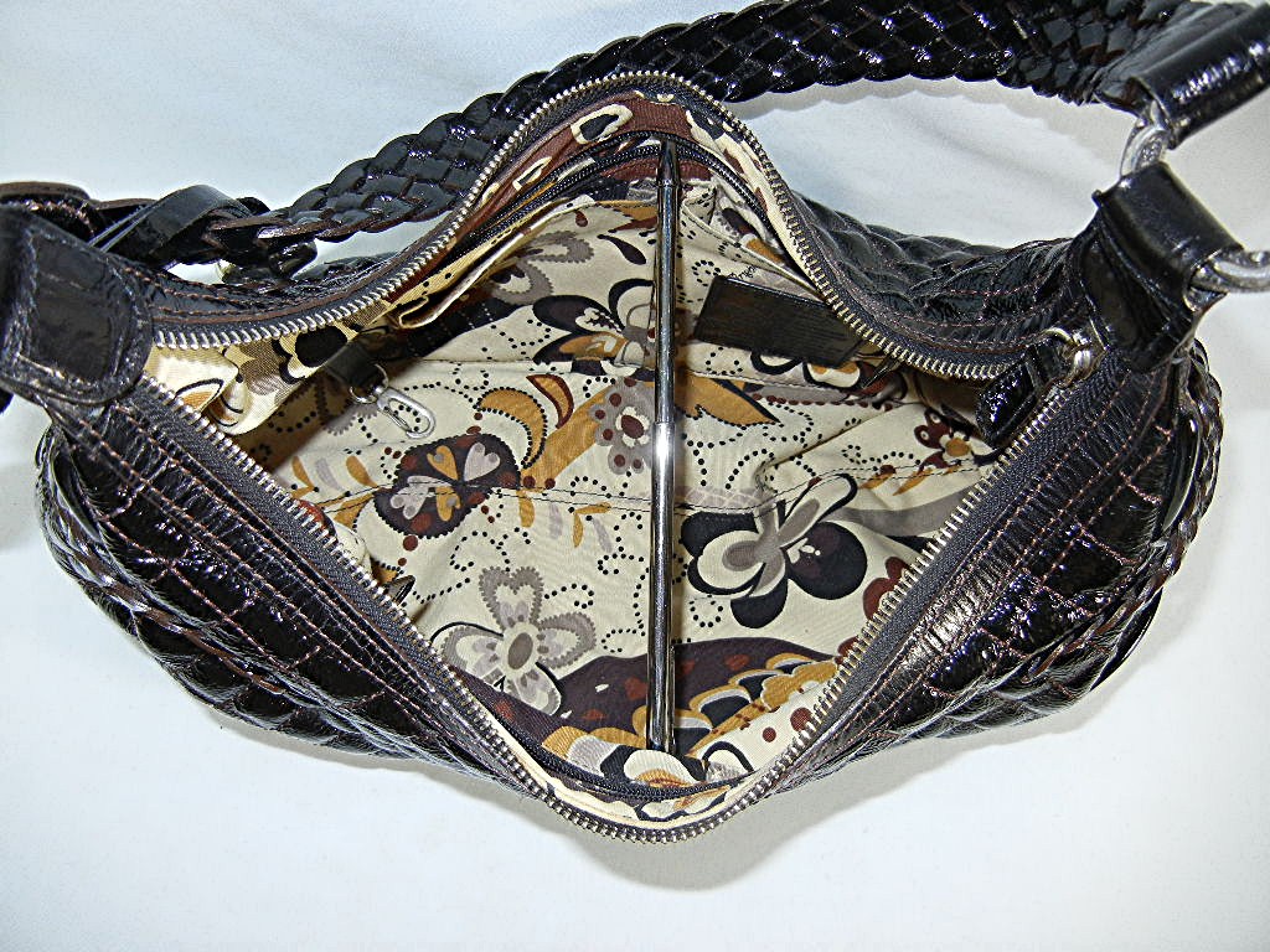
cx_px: 635
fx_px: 1101
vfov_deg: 46.8
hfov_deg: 60.0
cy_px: 476
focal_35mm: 30
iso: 200
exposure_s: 1/30
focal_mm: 5.4
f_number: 3.5
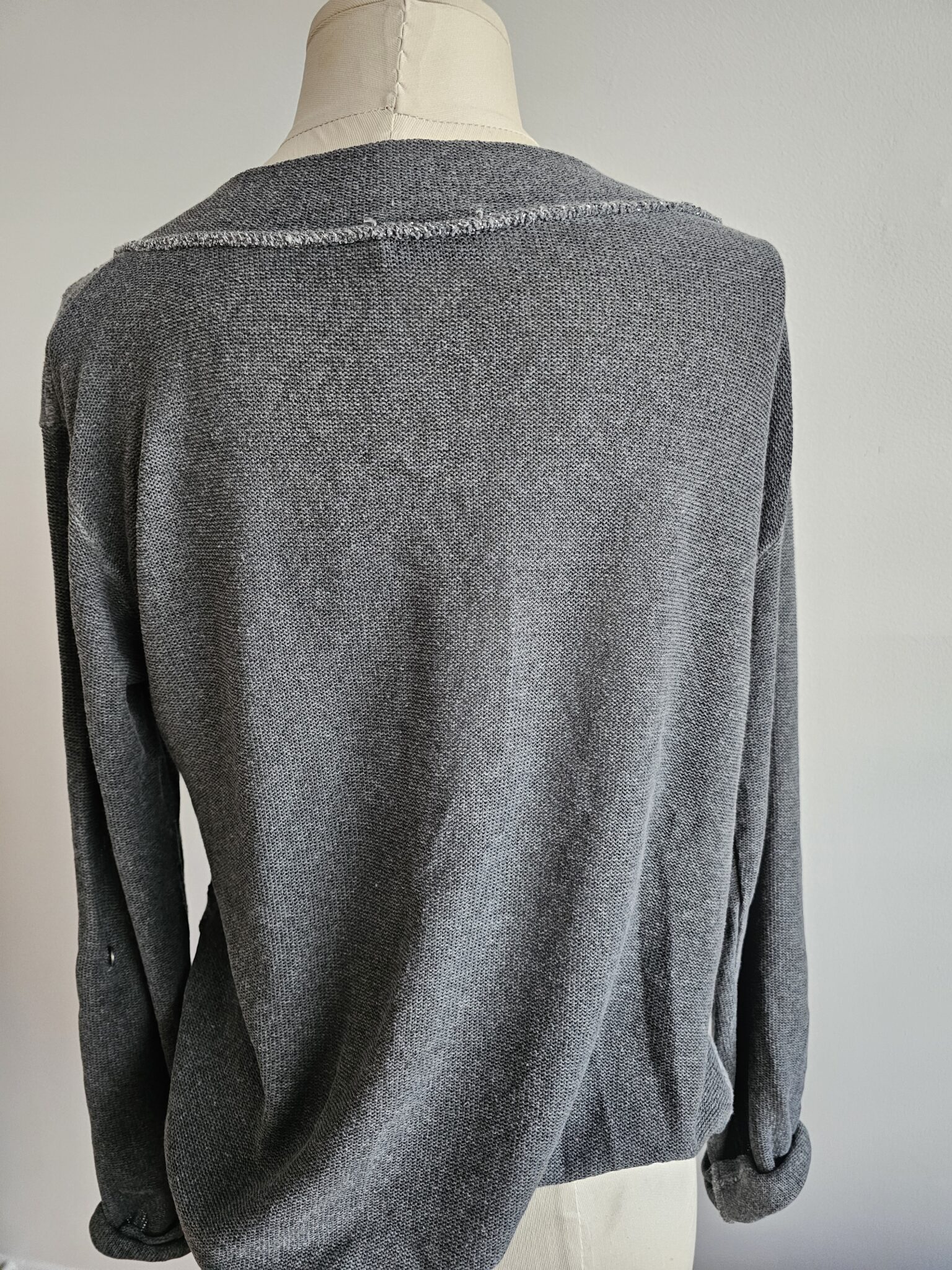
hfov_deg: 58.9
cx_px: 476
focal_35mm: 23
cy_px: 635
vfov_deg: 73.9
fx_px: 843
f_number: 1.7
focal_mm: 6.3
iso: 800
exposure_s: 1/60
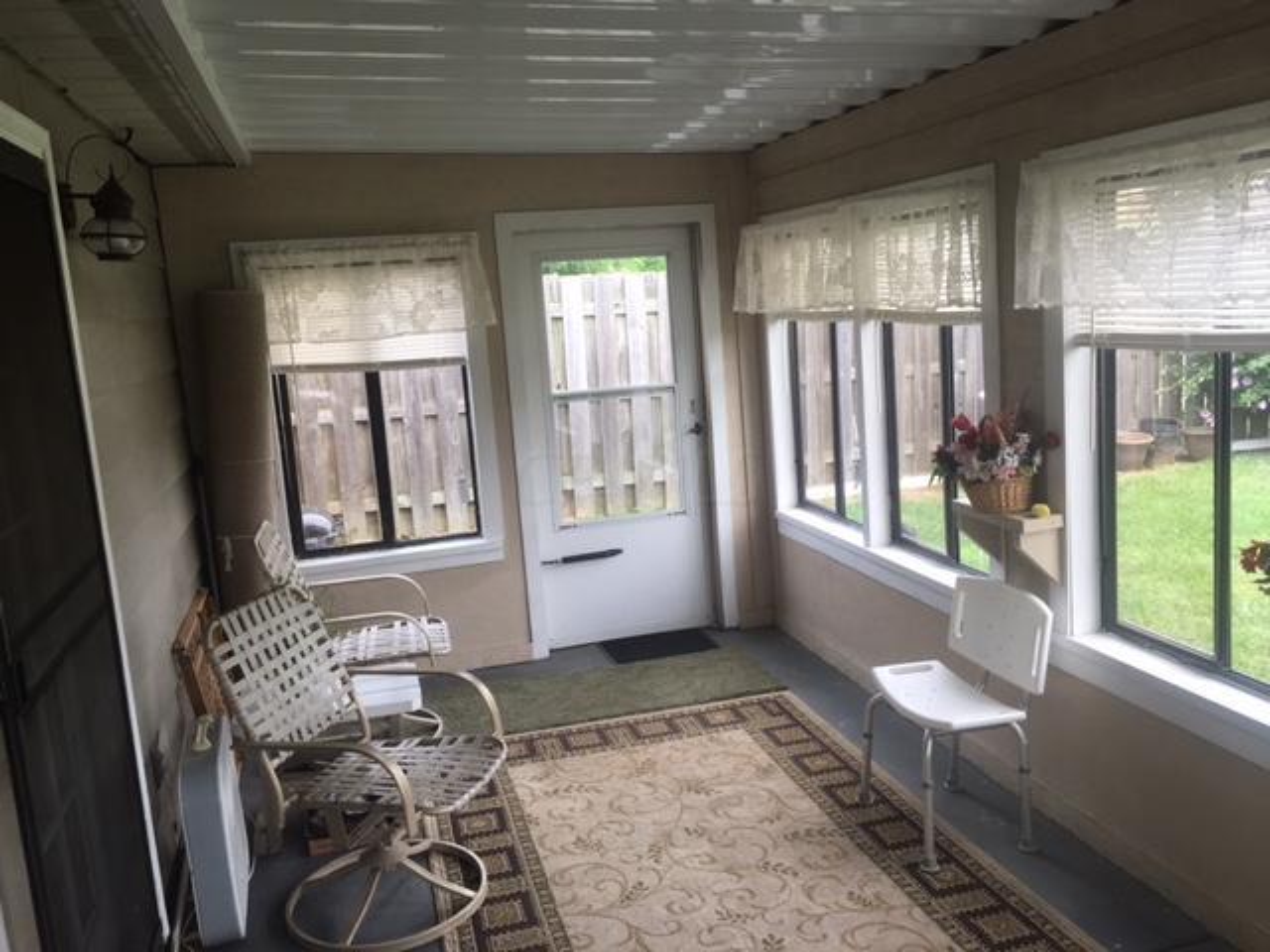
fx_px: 1064
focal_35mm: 29
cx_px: 635
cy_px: 476
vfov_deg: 48.2
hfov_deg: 61.7
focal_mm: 4.15
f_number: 2.2
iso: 32
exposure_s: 1/120
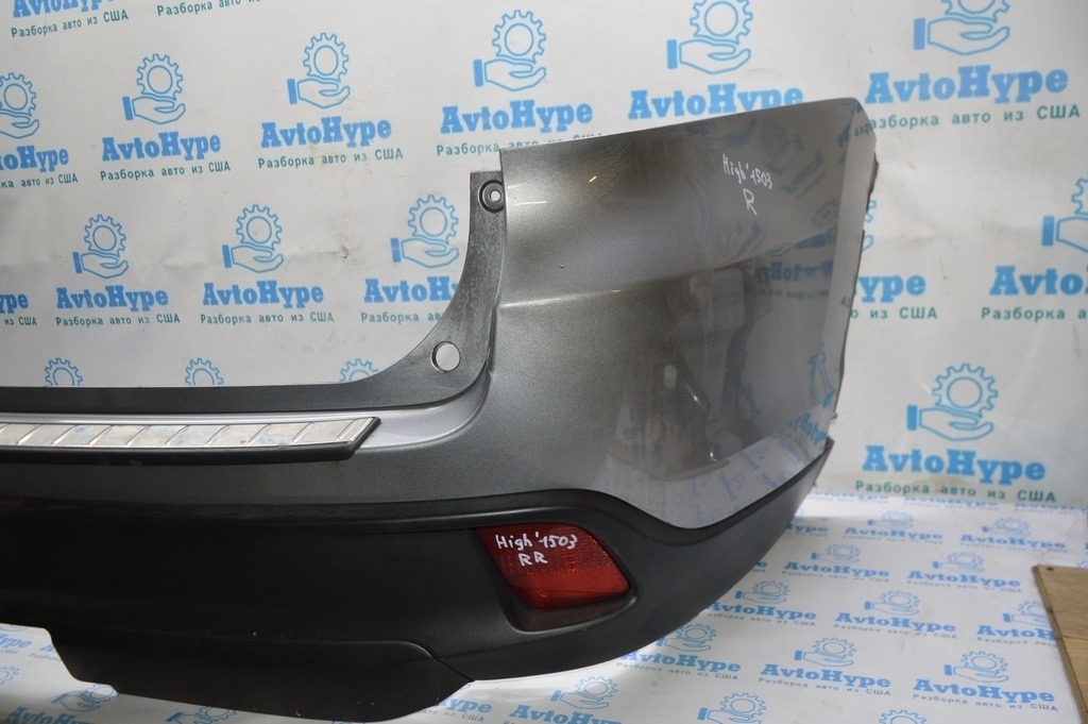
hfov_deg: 59.5
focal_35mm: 32
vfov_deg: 41.6
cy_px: 362
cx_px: 544
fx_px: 951
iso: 400
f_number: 4
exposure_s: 1/60
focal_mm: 21
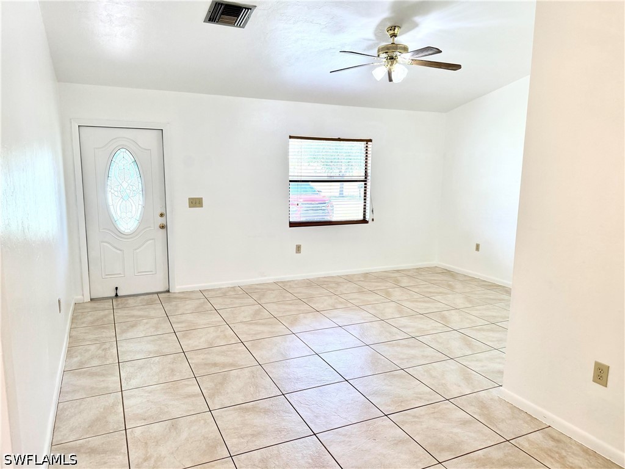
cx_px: 312
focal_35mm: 24
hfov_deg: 71.6
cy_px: 234
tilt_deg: -8.5
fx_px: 433
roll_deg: -1.5
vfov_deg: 56.8
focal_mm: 6.76
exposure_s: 1/228
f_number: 1.78
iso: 160
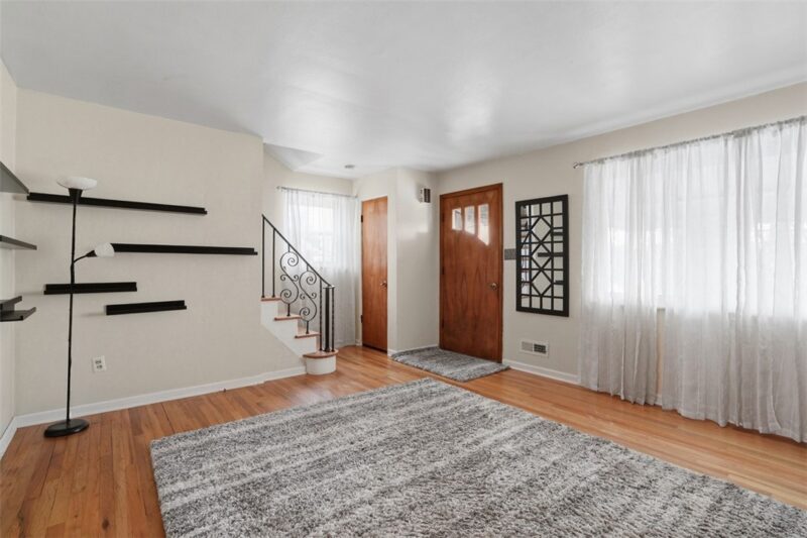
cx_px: 404
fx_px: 359
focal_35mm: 16
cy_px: 269
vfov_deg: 73.7
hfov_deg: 96.7
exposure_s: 1/20
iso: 320
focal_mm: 16
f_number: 8
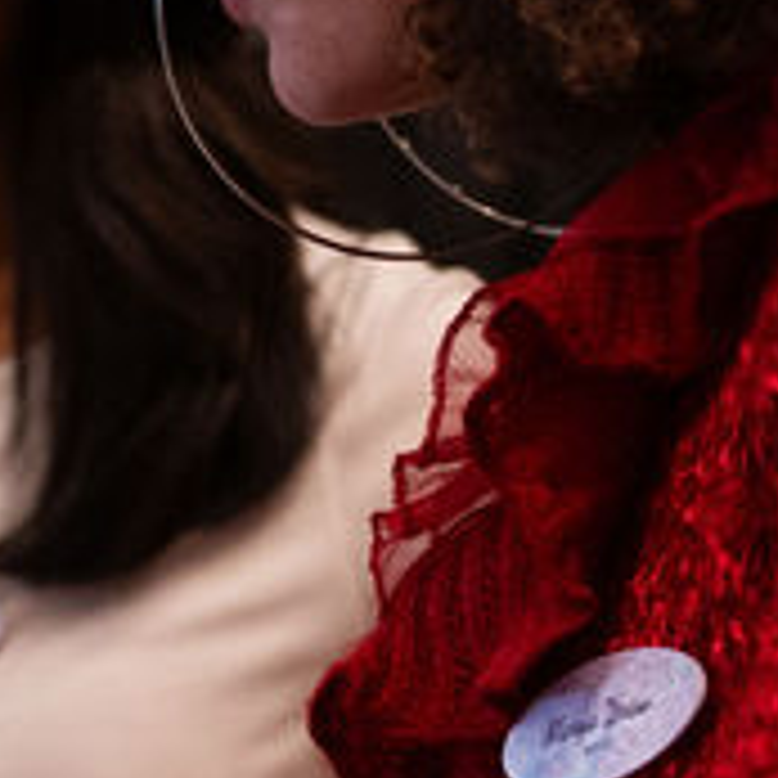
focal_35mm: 241
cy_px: 965
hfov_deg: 7.2
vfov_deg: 7.2
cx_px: -337
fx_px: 6128
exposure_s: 1/125
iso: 1000
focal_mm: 48
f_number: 2.8
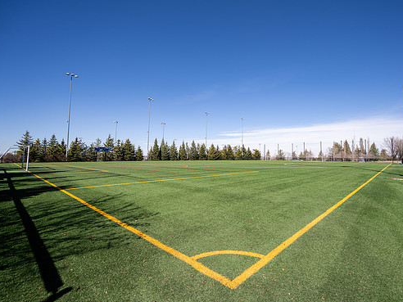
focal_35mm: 17
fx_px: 198
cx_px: 228
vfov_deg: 74.7
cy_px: 145
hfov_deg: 90.5
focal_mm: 15
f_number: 4
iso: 100
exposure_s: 1/800
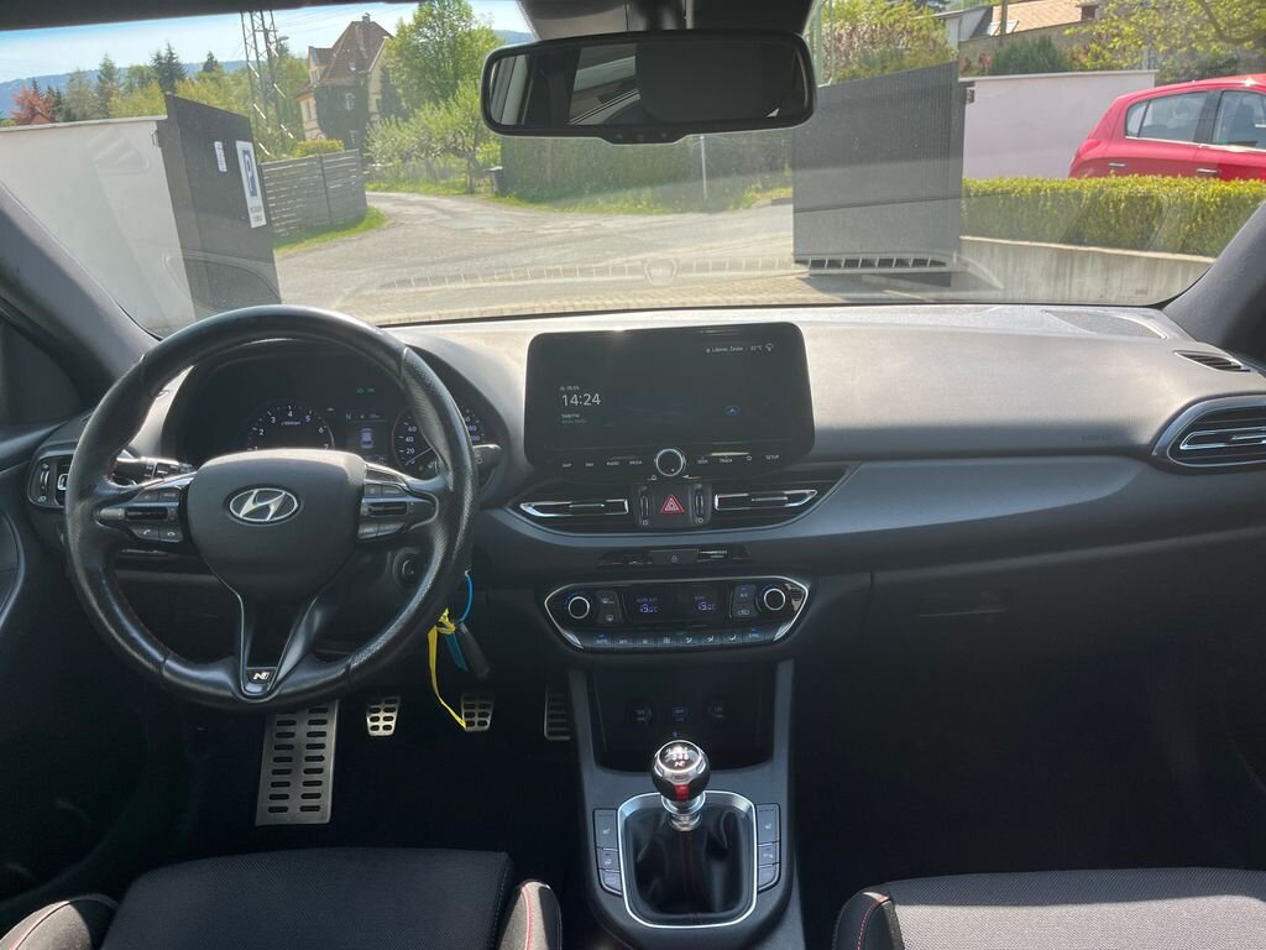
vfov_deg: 53.1
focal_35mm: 26
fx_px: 951
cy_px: 475
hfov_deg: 67.3
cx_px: 633
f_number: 1.6
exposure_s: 1/672
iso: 50
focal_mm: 5.1
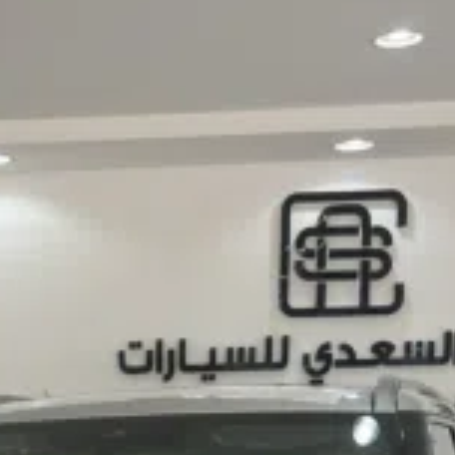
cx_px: 6
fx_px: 1442
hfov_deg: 17.5
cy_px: 709
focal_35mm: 97
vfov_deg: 16.2
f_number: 1.5
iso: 50
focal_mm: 5.7
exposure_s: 1/270
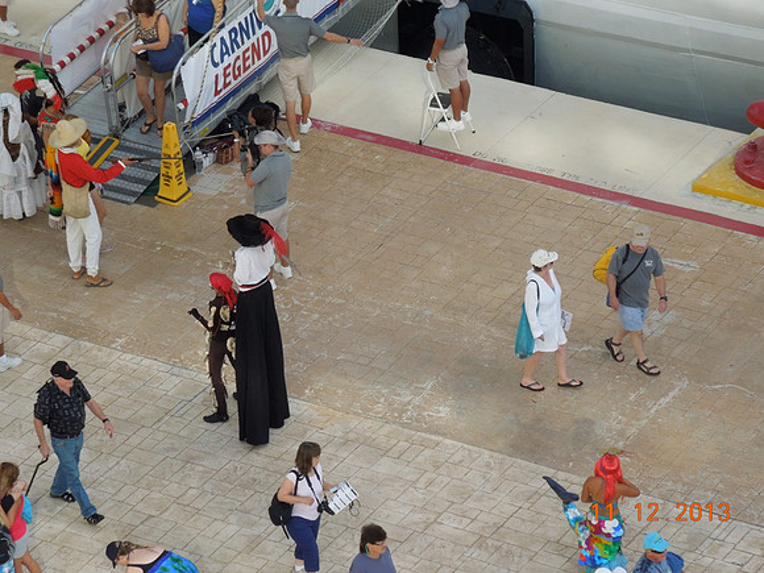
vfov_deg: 6.9
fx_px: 4723
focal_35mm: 214
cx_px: 382
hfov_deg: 9.2
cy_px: 286
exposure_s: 1/200
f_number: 5.1
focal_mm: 38.6
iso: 100
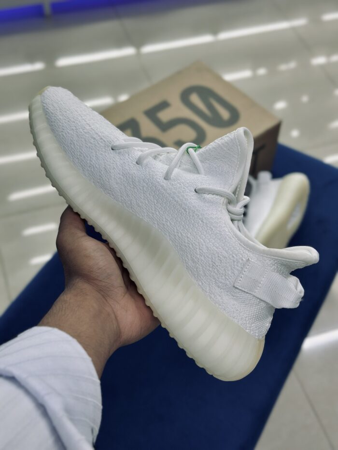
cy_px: 225
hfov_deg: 30.3
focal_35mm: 48
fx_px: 625
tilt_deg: -51.8
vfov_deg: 39.7
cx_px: 169
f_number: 1.78
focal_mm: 6.86
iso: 80
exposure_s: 1/195
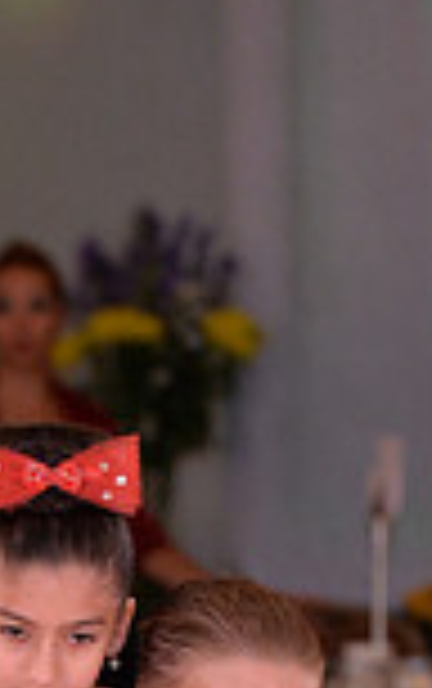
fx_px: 13732
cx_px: -74
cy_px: 1097
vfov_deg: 2.9
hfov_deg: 1.8
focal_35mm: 731
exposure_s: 1/250
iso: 2000
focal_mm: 190
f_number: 5.6
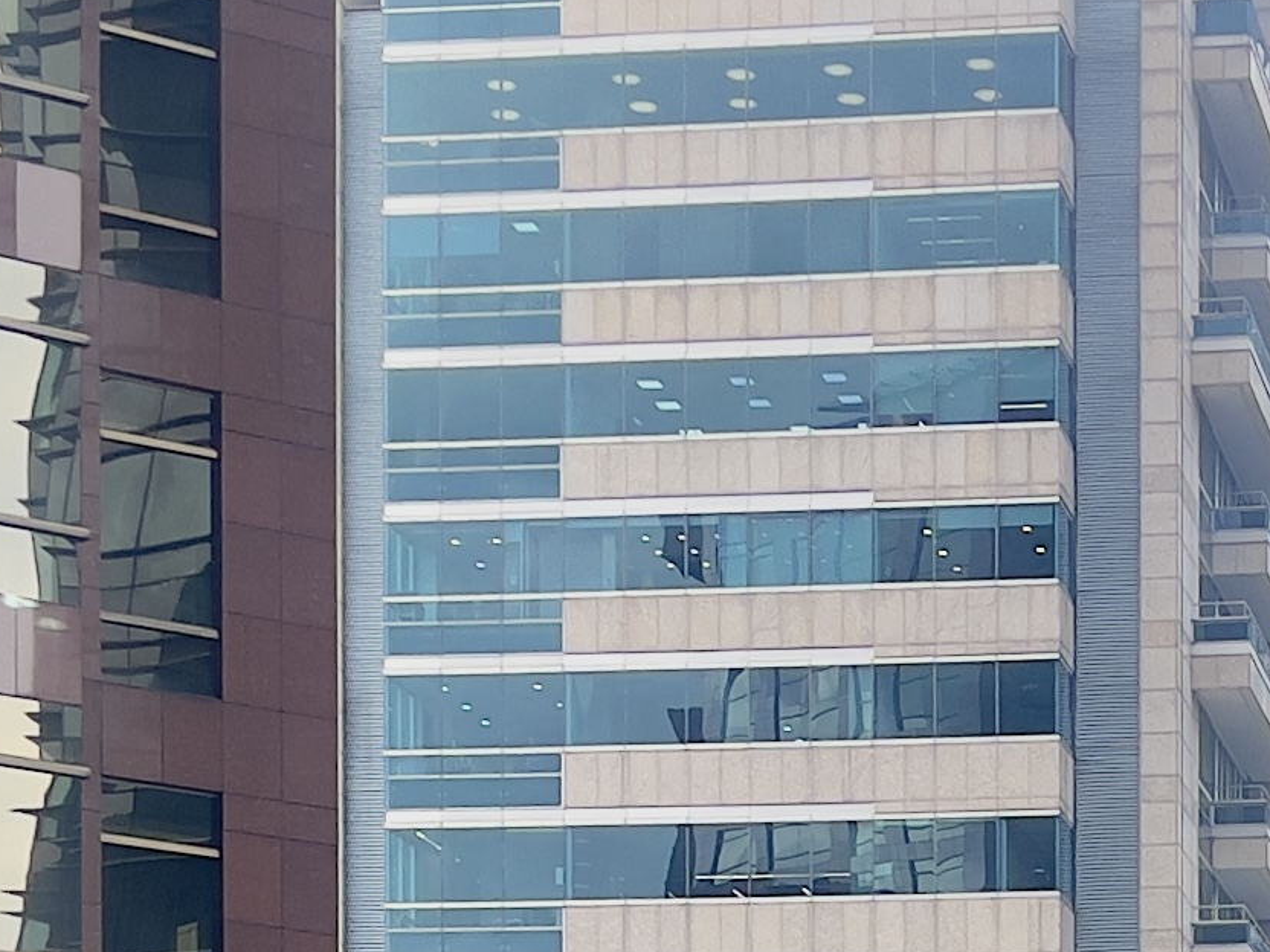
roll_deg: -0.1
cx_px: 1247
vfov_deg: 10.9
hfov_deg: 15.4
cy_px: 1750
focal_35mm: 126
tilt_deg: +0.0
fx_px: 4623
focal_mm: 5.7
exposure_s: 1/365
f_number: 1.5
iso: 50
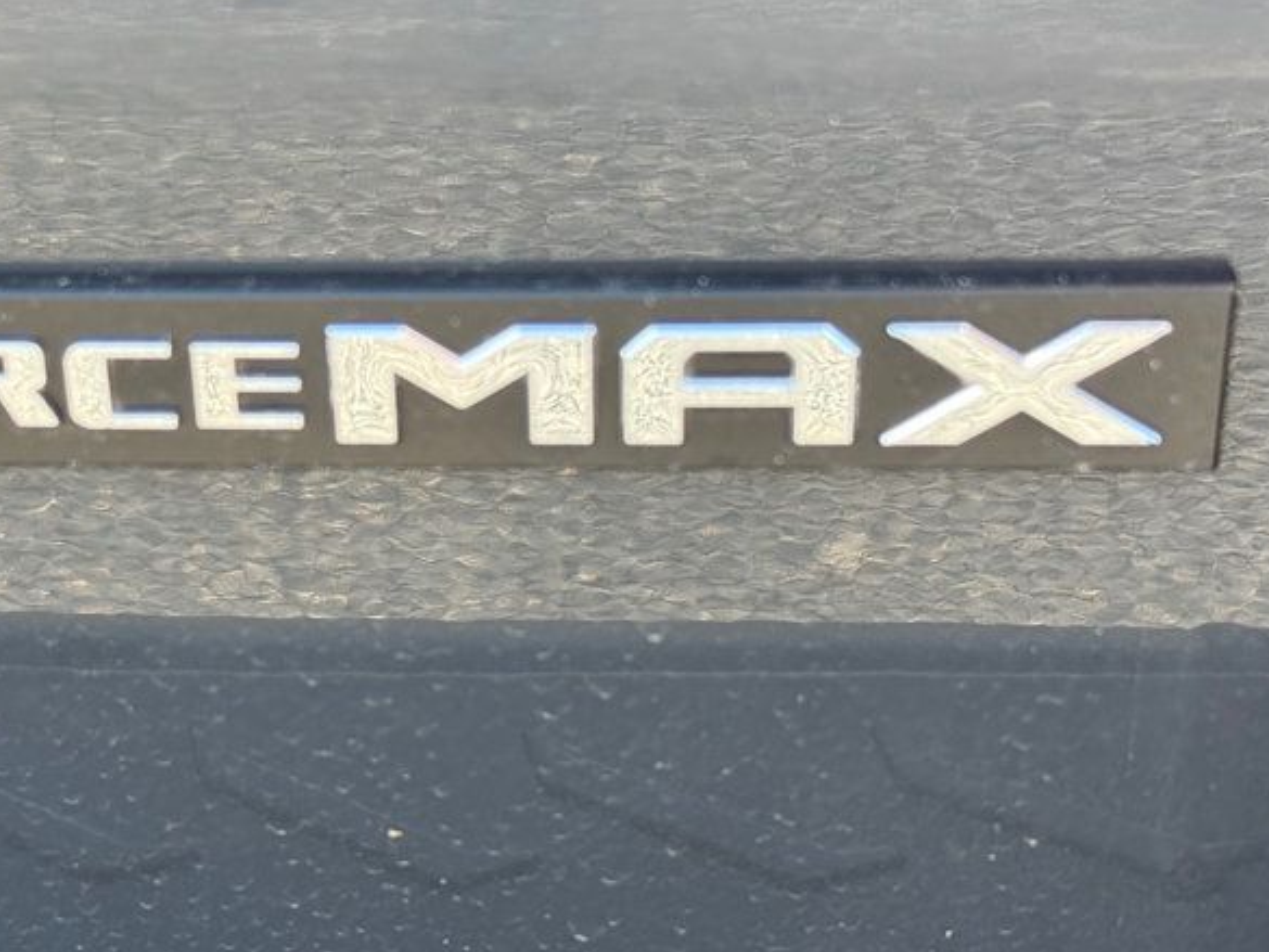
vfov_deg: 17.6
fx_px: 3080
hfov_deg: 23.1
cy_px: 466
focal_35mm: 84
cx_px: 356
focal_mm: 6.76
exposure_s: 1/286
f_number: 1.78
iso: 100
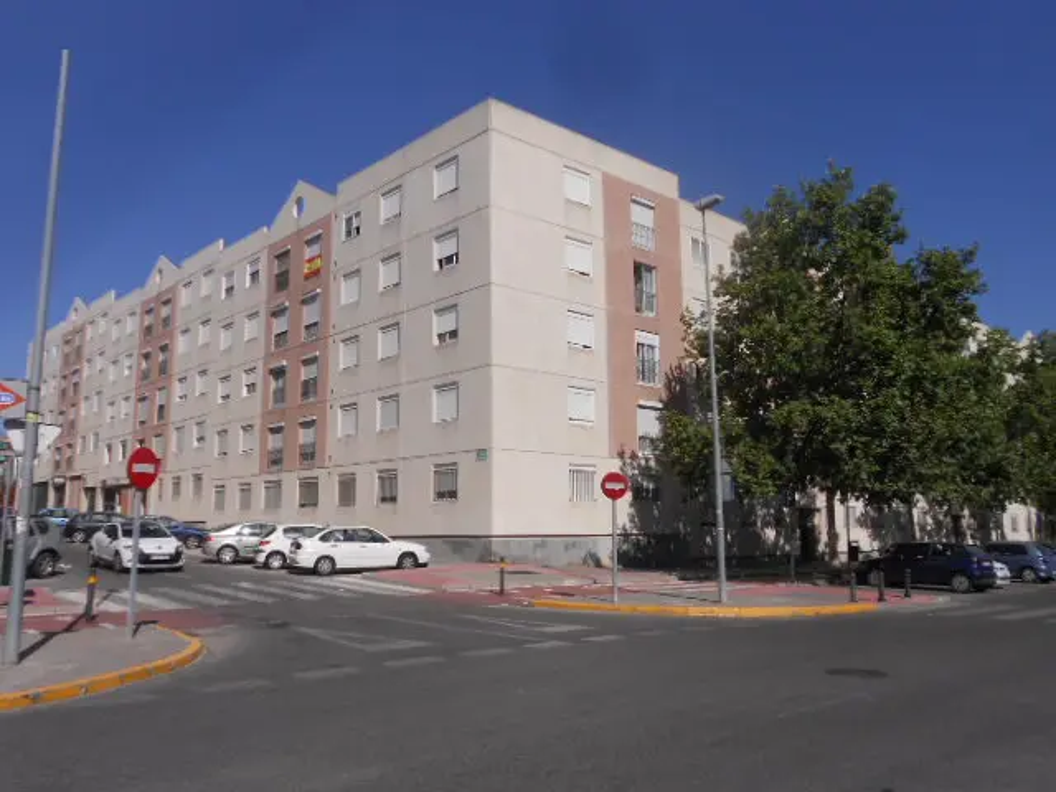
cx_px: 528
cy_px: 396
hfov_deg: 61.7
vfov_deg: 48.2
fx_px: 885
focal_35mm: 29
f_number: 8.5
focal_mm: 5.3
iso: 80
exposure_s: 1/320
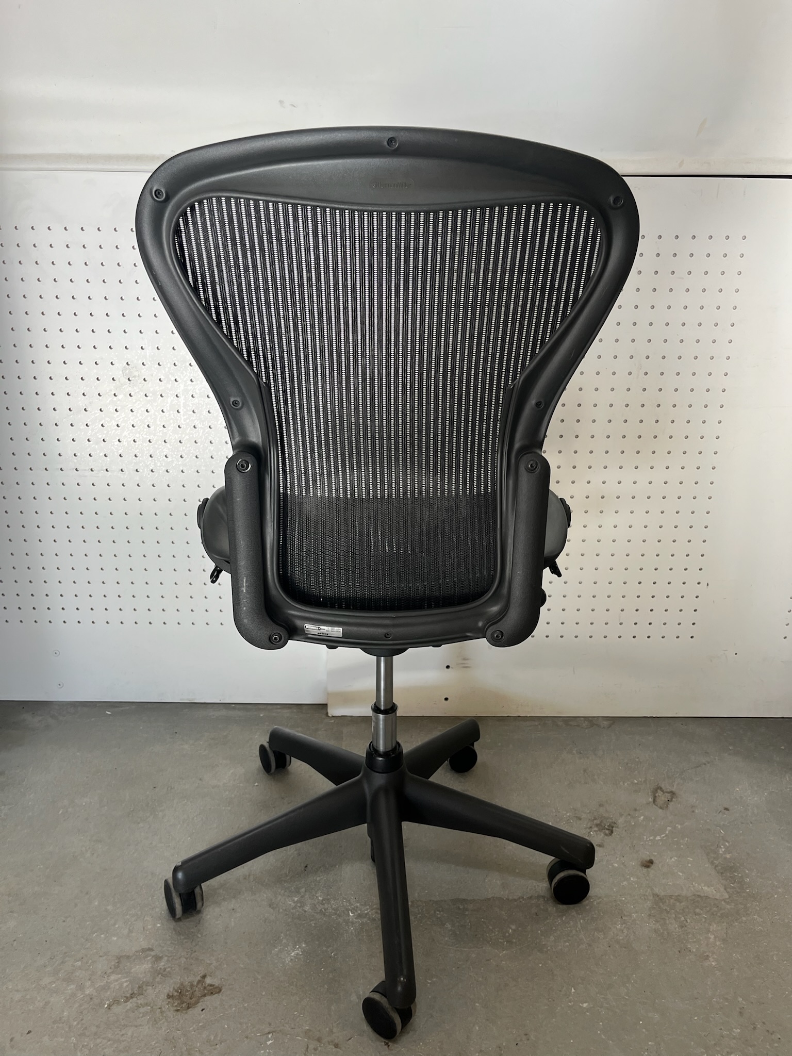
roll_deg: -1.1
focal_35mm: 26
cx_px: 396
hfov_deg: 53.1
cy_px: 528
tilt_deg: -18.6
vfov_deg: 67.3
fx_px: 793
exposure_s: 1/100
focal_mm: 5.1
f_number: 1.6
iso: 40
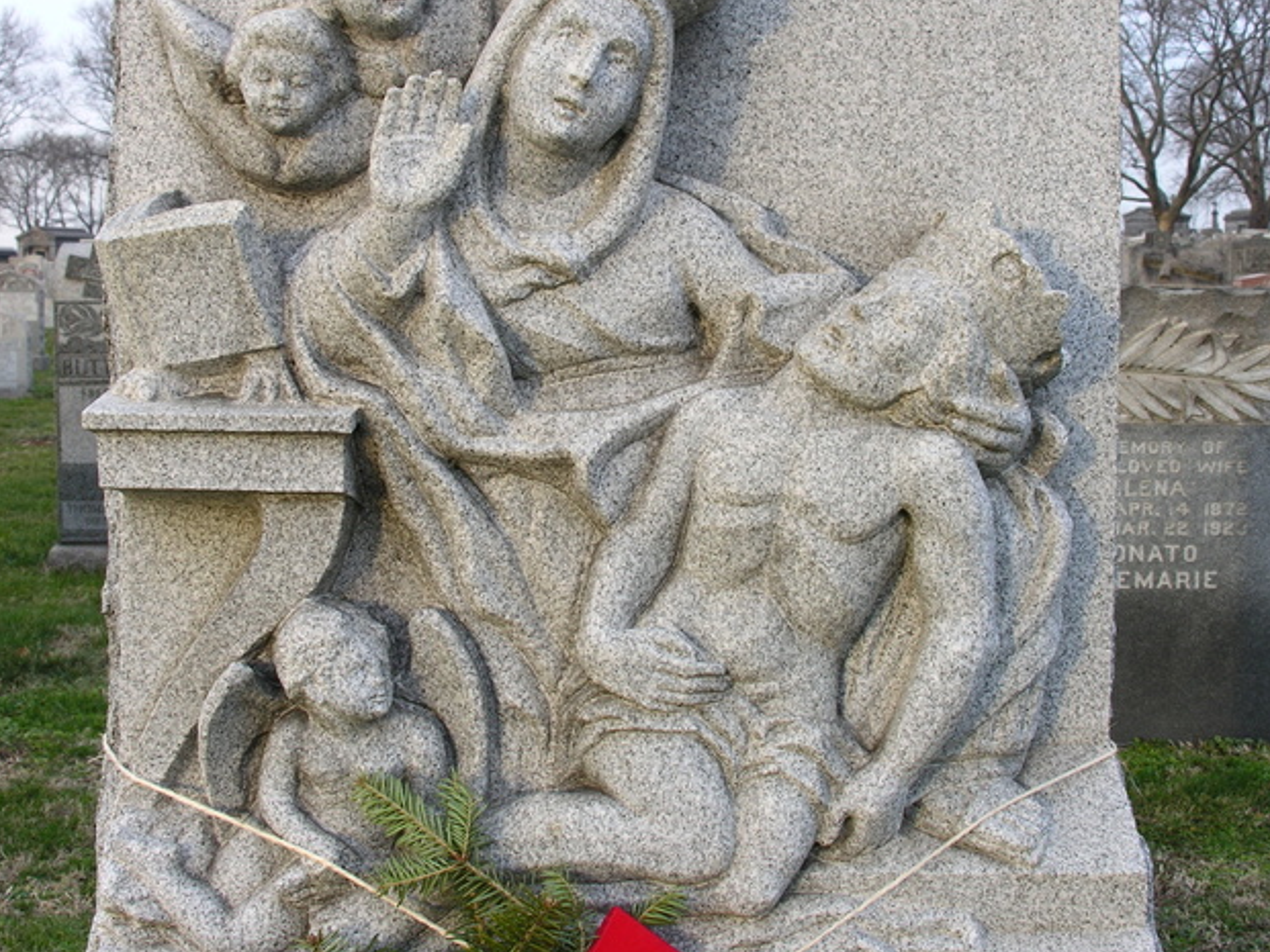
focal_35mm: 51
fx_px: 1871
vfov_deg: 28.5
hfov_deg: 37.5
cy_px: 404
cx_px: 626
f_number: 7.3
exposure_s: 1/13.2
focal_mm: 10.2
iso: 50
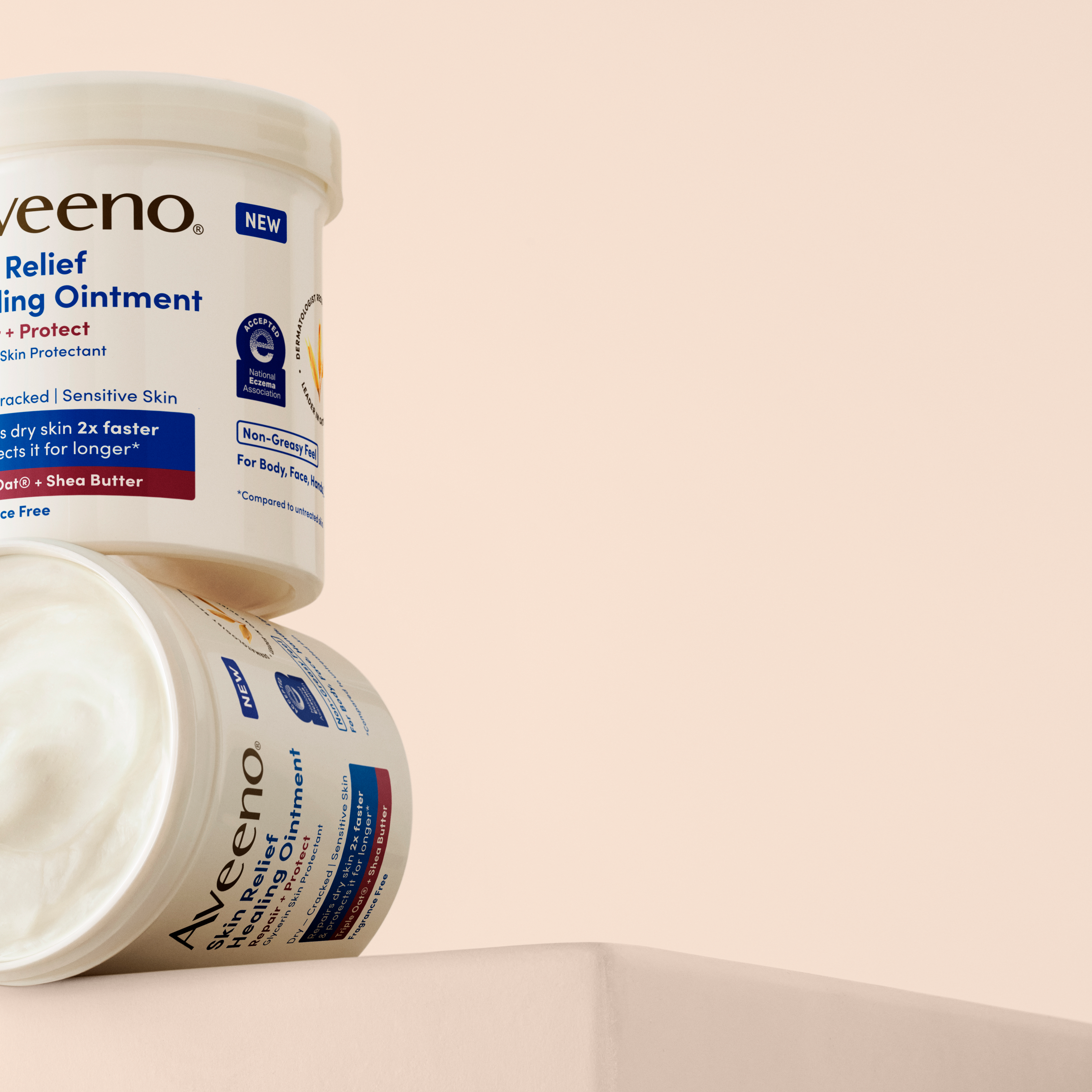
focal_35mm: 145
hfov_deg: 12.0
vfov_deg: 12.0
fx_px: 5175
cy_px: 448
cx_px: 276
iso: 250
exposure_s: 1/200
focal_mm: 85
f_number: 16
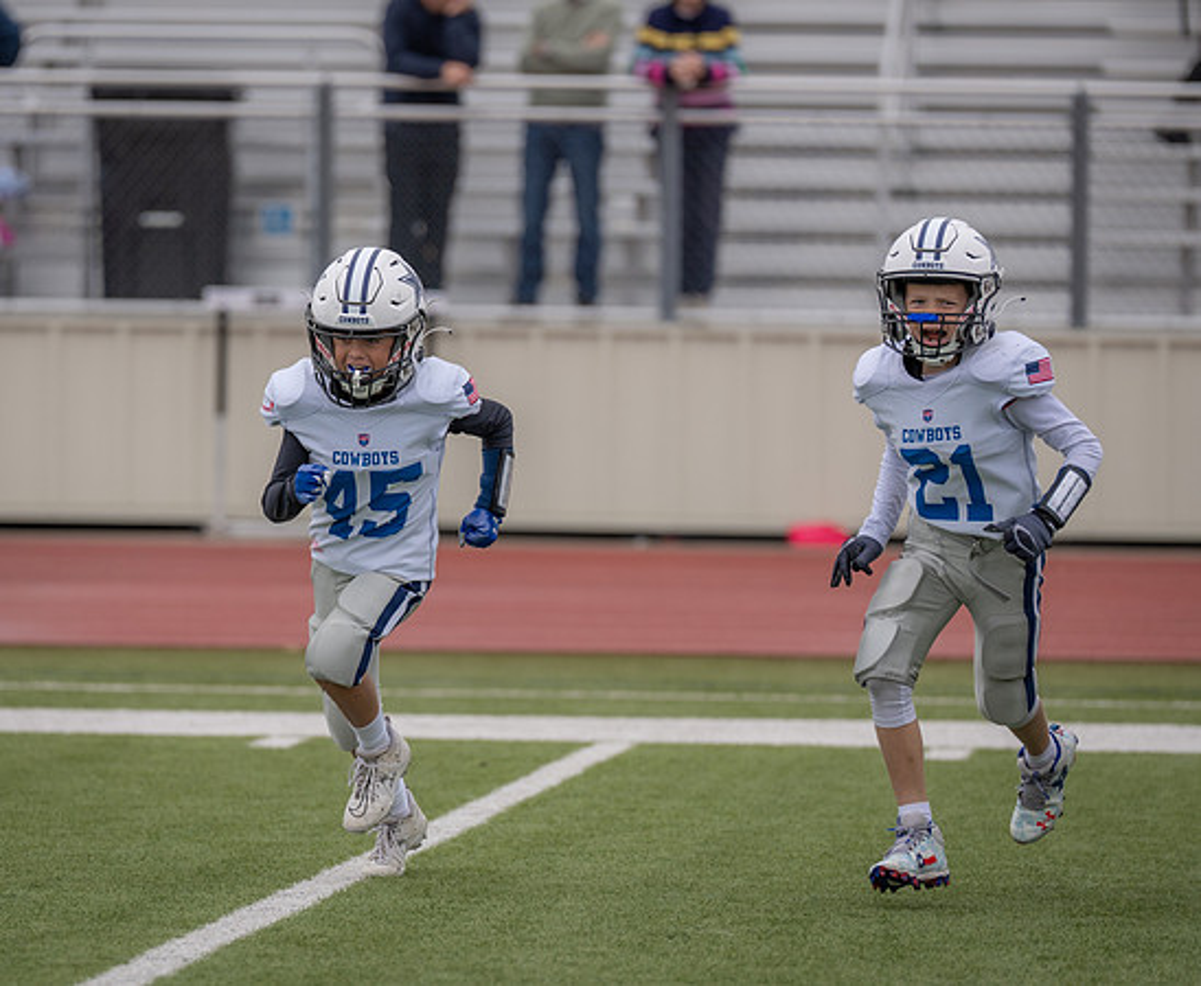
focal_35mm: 318
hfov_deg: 6.0
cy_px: 524
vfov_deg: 4.9
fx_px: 11418
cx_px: 405
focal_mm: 200
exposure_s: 1/1250
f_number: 2.8
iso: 200
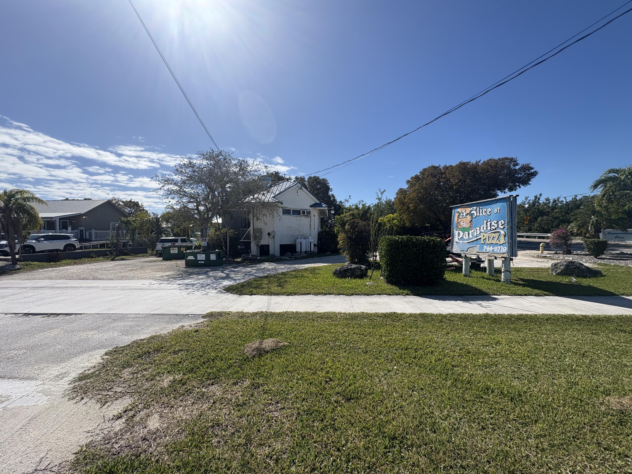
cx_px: 316
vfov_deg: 85.7
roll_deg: +1.2
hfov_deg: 102.1
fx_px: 256
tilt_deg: -0.6
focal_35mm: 14
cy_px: 237
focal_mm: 2.22
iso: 50
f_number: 2.2
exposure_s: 1/2584
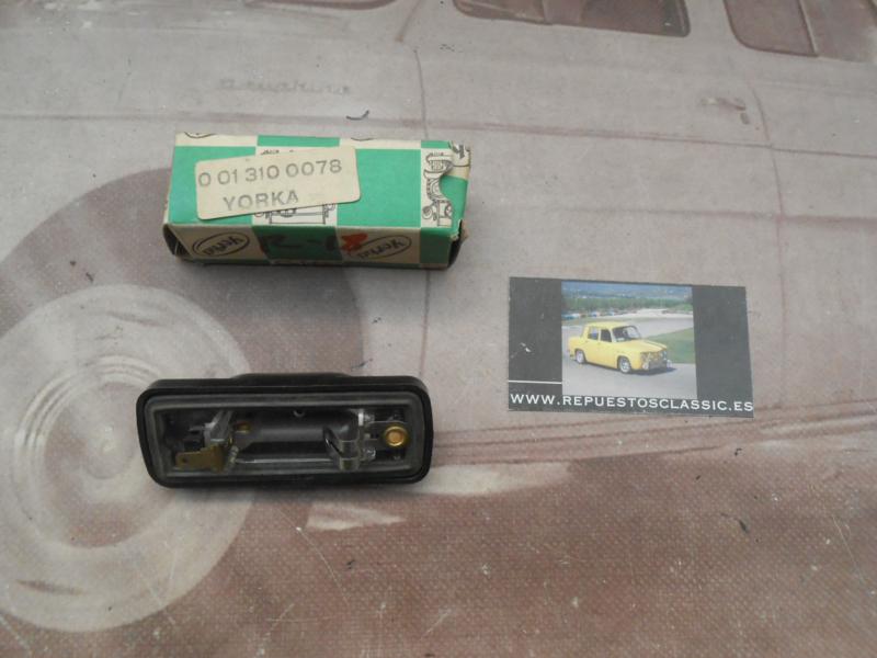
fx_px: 659
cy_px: 329
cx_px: 438
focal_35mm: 26
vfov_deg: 53.1
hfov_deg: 67.3
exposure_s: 1/30
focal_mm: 4.6
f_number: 3.5
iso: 250
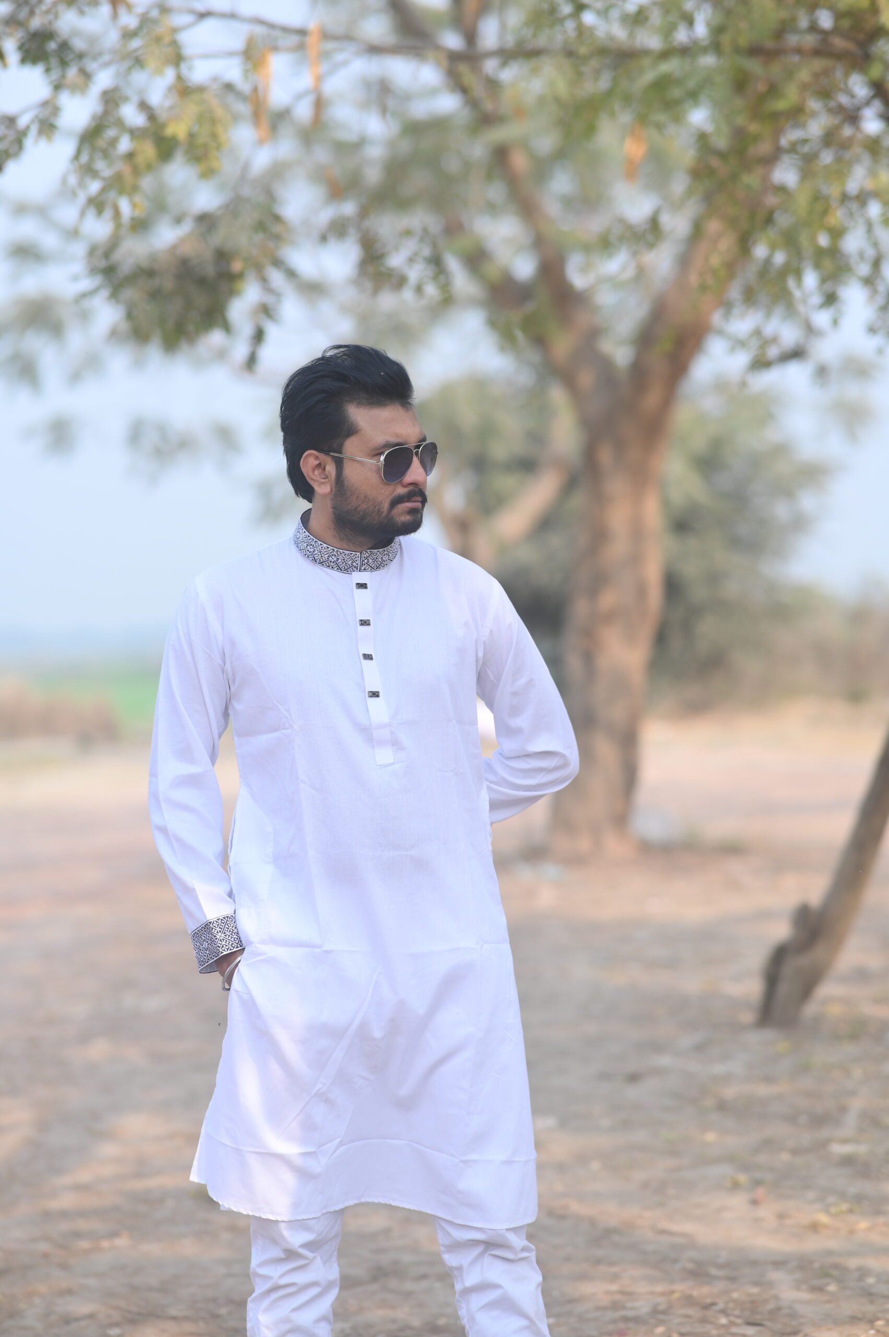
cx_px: 444
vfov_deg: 23.9
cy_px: 668
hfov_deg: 16.0
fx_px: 3153
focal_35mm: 85
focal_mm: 85
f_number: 2.2
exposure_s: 1/800
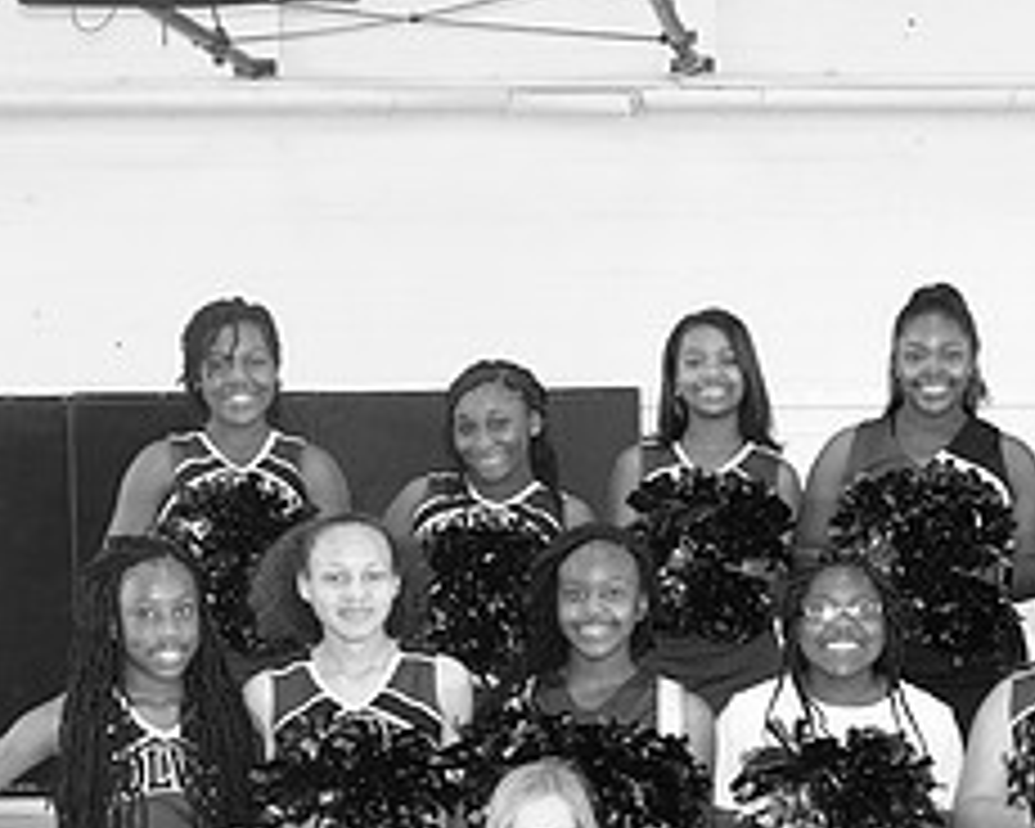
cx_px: 796
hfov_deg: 22.8
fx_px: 2542
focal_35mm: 83
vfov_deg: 18.3
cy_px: 704
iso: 1000
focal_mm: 23
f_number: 3.6
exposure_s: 1/80
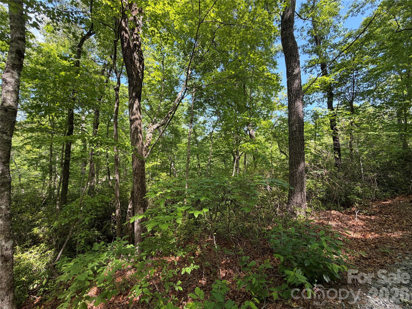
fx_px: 167
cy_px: 154
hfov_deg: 102.1
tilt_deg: +1.2
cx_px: 206
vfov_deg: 85.7
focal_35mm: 14
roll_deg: -4.5
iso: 50
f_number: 2.2
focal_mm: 2.22
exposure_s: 1/121
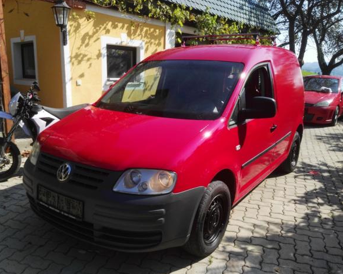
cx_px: 166
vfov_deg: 48.5
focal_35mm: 30
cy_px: 136
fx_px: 304
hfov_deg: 58.8
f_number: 2
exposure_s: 1/1490
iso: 64
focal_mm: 2.96
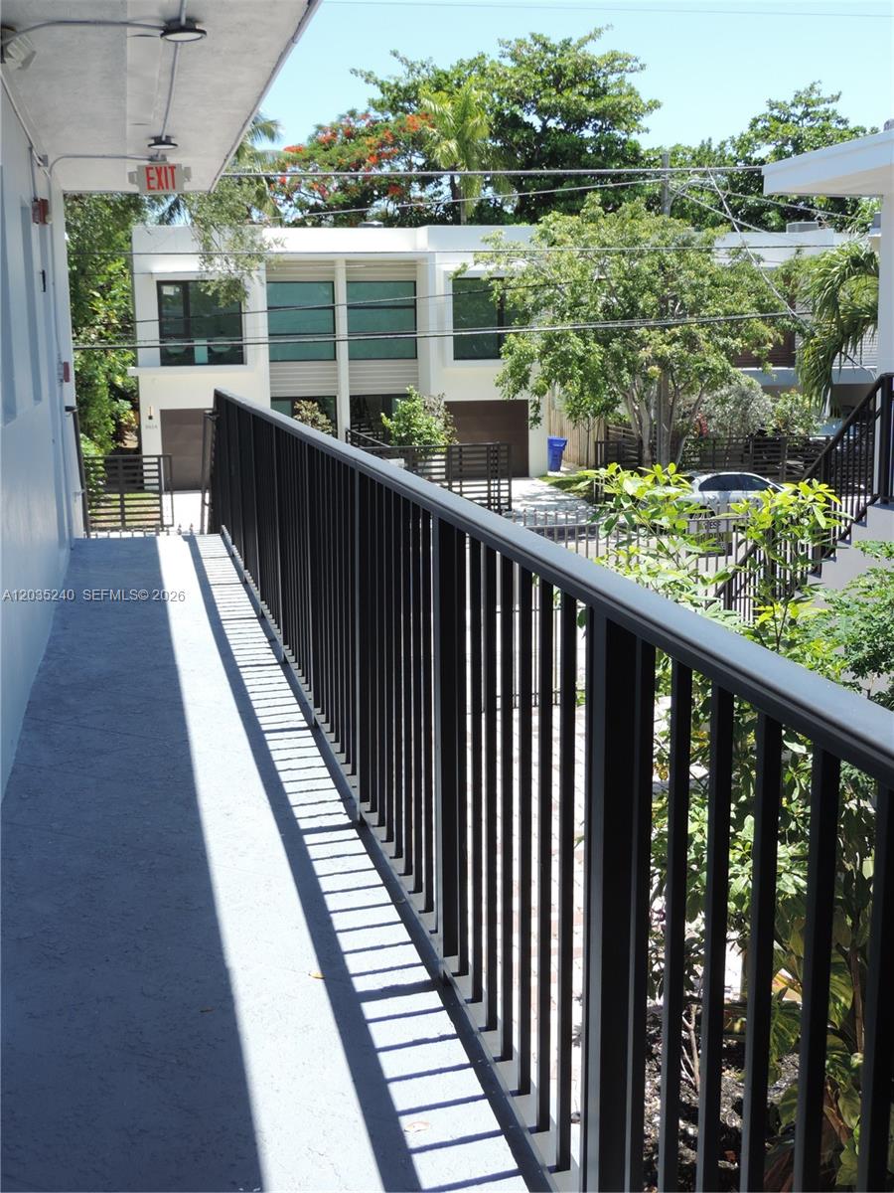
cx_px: 447
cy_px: 596
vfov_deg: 46.8
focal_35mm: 40
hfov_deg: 36.0
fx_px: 1377
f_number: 3.3
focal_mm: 7.1
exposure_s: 1/400
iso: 80
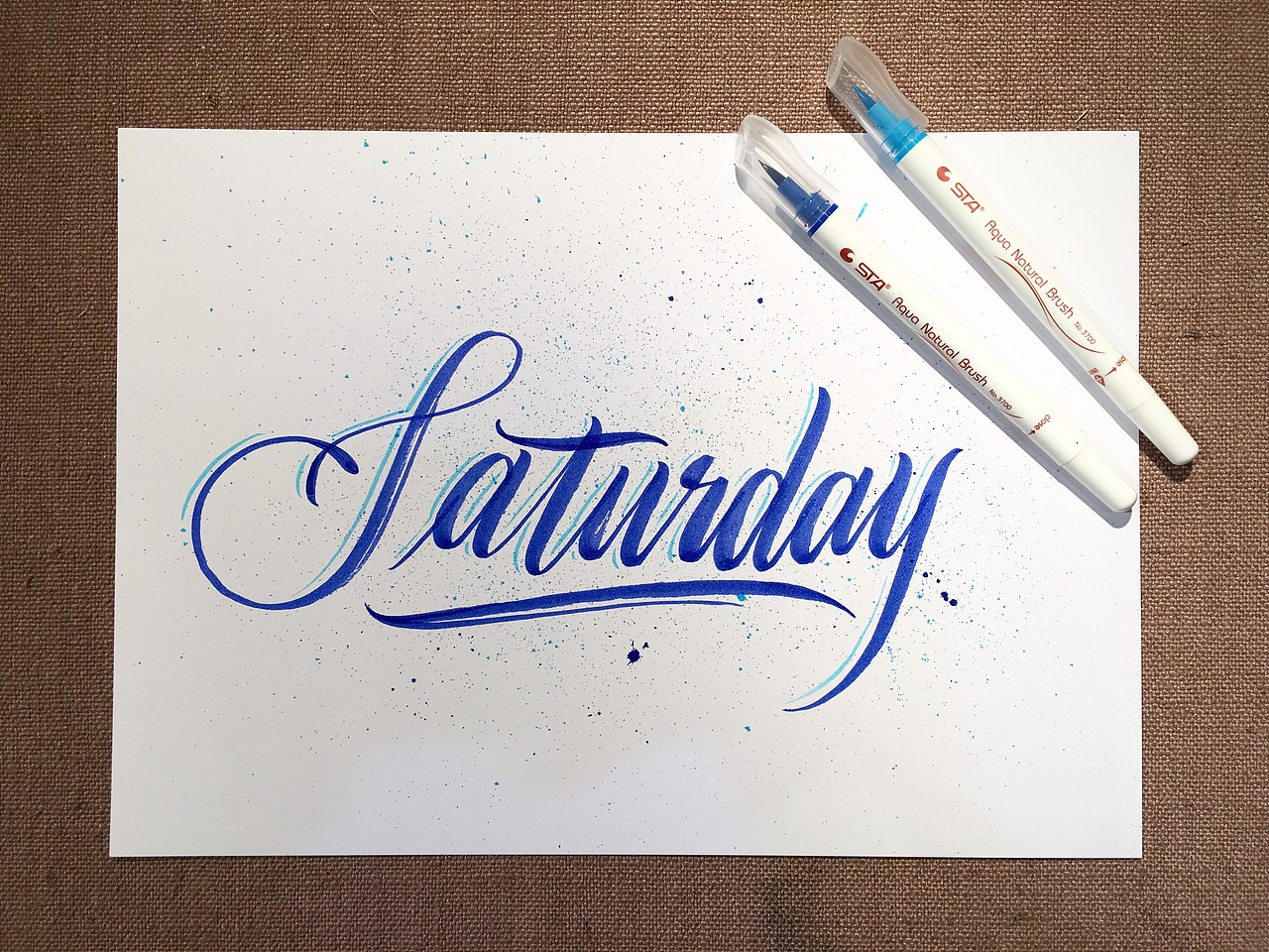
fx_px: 1063
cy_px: 476
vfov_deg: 48.2
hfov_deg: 61.7
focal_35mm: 29
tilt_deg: -89.4
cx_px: 634
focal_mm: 4.15
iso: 25
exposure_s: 1/50
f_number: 2.2
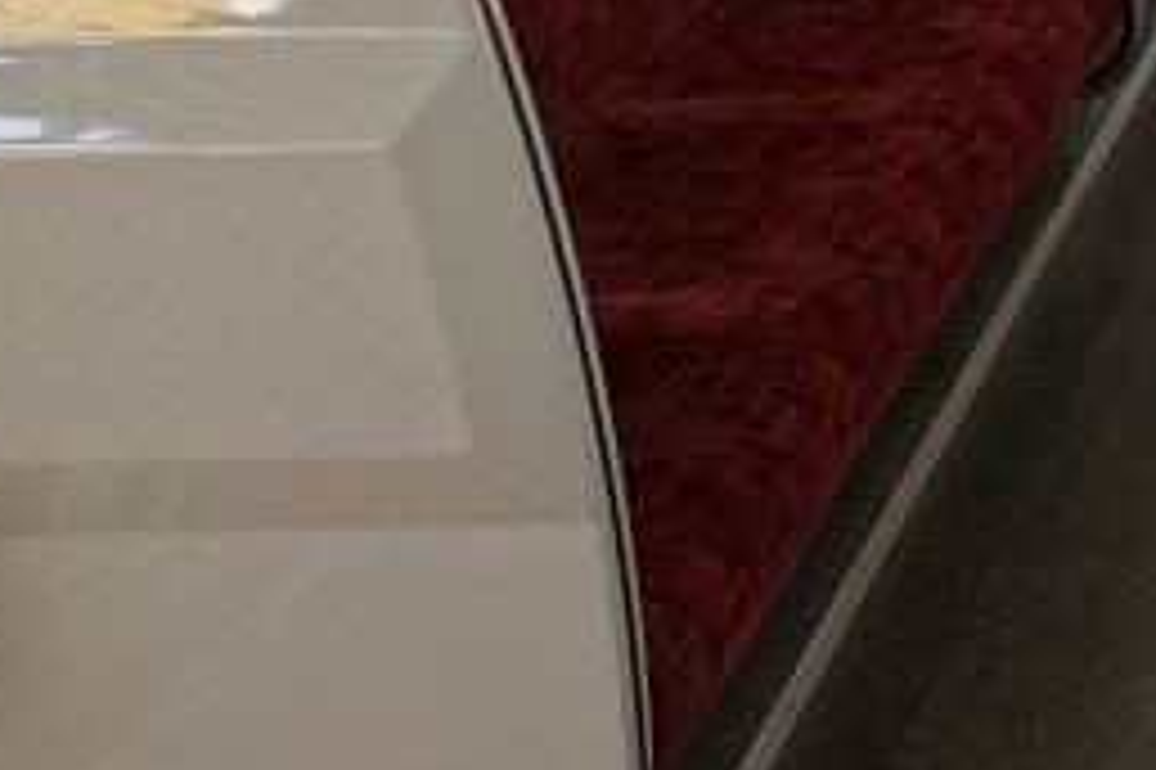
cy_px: -243
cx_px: 1741
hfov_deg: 20.6
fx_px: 2696
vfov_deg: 15.4
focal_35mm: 84
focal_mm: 8.8
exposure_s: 1/80
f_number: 3.2
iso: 125
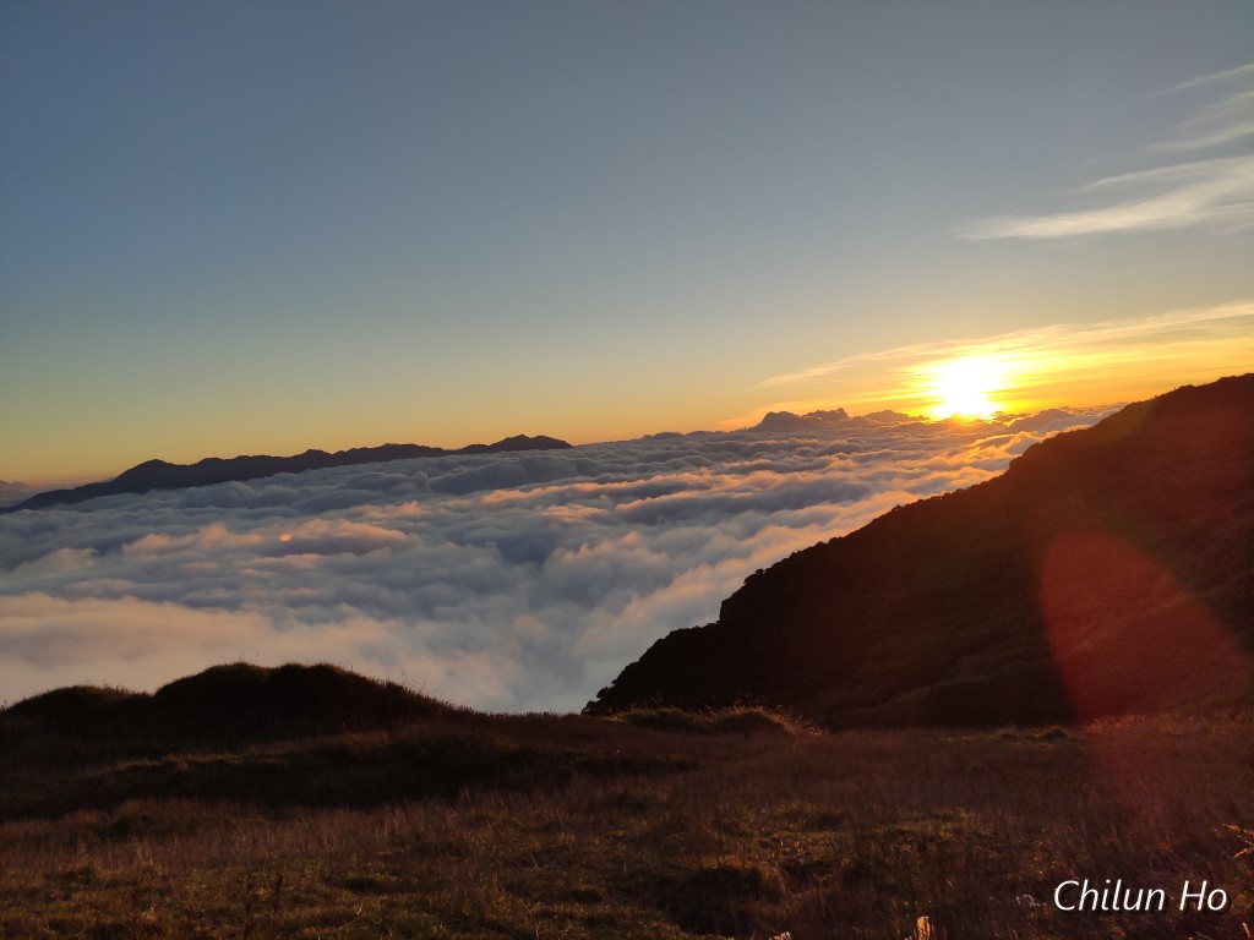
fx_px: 942
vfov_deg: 53.1
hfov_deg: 67.3
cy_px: 470
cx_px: 627
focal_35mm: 26
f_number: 1.75
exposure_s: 1/1334
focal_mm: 4.77
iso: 112
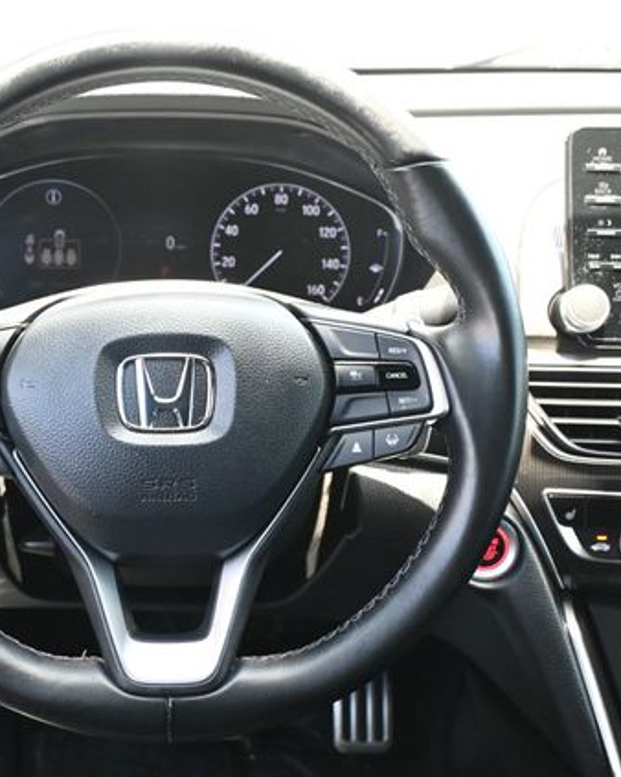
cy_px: 389
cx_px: 165
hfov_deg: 23.6
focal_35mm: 64
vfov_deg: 29.6
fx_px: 1471
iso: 1800
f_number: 4.8
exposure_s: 1/125
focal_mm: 30
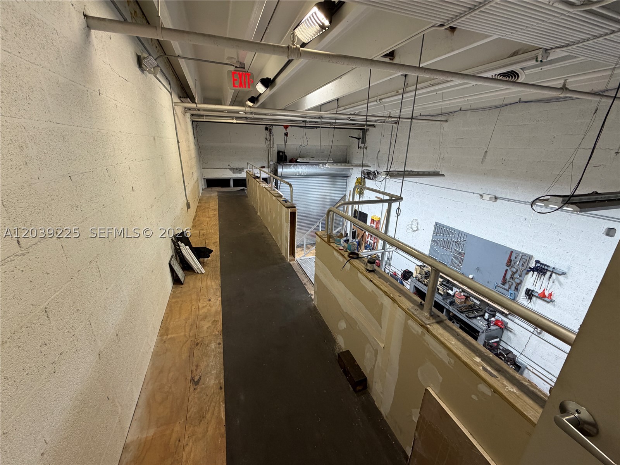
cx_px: 310
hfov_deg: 102.1
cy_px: 232
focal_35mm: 14
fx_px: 251
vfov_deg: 85.7
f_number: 2.2
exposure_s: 1/120
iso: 250
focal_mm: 2.22
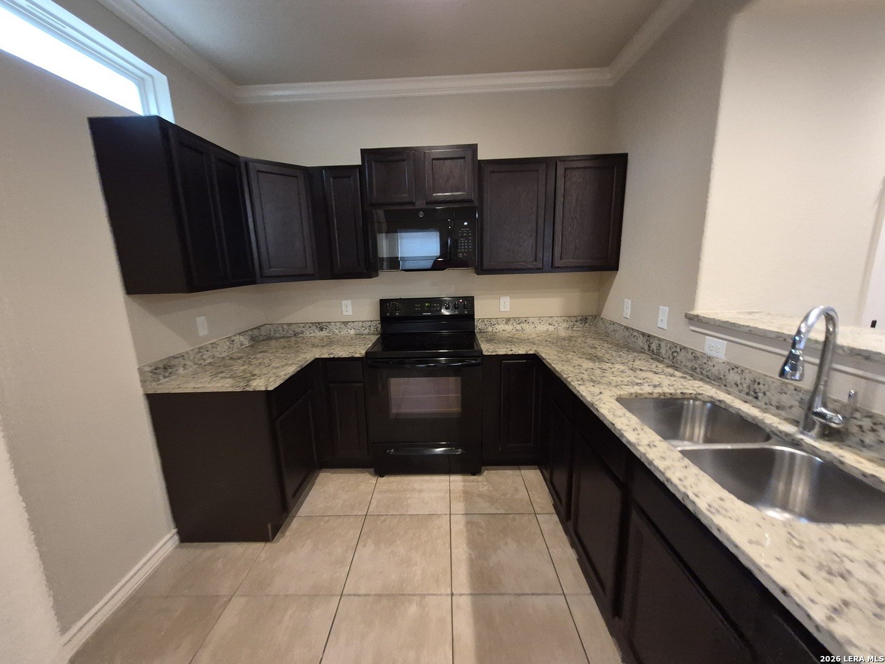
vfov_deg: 89.9
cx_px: 442
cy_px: 332
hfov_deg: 106.2
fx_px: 332
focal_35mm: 13
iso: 500
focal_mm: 1.74
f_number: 2.2
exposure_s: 1/60
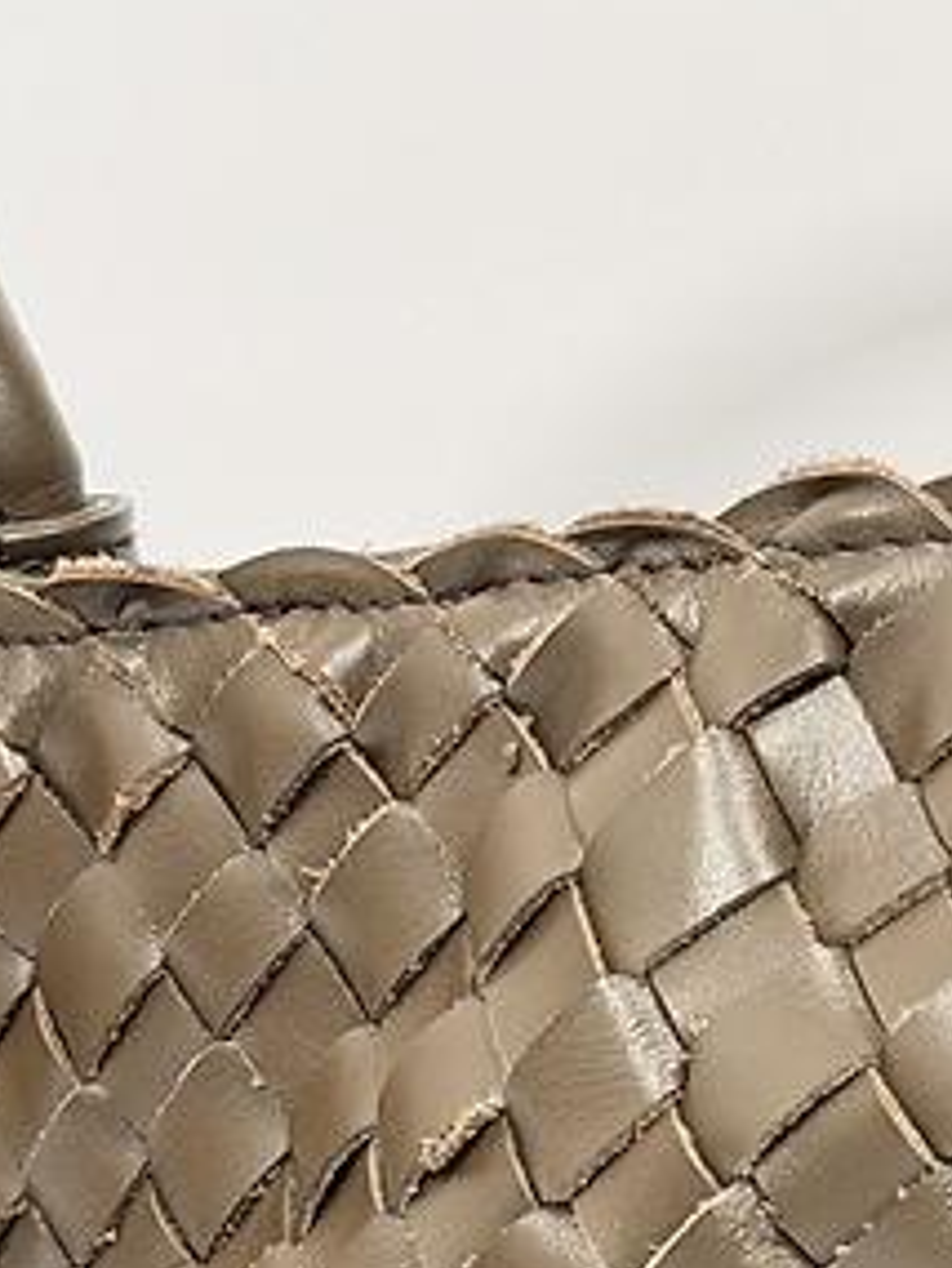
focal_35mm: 202
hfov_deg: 7.3
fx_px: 7402
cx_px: 979
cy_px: 832
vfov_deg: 9.8
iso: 160
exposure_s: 1/60
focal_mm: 6.76
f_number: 1.78
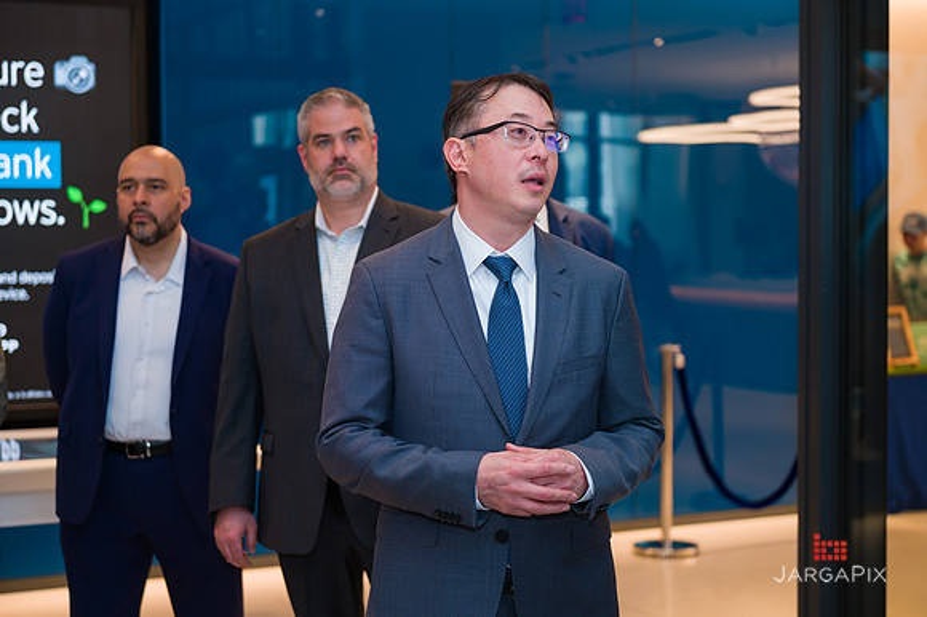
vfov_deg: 20.6
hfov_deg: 30.5
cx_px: 464
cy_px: 308
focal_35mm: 66
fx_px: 1698
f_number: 4
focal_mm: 66
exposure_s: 1/200
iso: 800
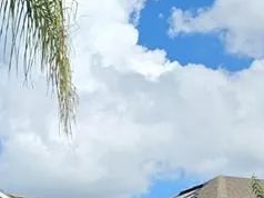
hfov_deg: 19.1
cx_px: -18
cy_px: 286
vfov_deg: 14.1
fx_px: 754
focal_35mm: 99
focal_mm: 6.3
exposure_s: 1/7333
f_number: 1.7
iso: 80
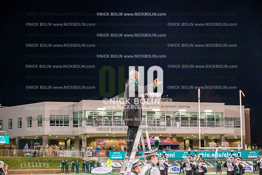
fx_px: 509
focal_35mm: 70
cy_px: 88
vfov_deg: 19.4
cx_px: 131
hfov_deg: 28.9
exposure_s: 1/640
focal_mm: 70
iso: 5000
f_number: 4.5
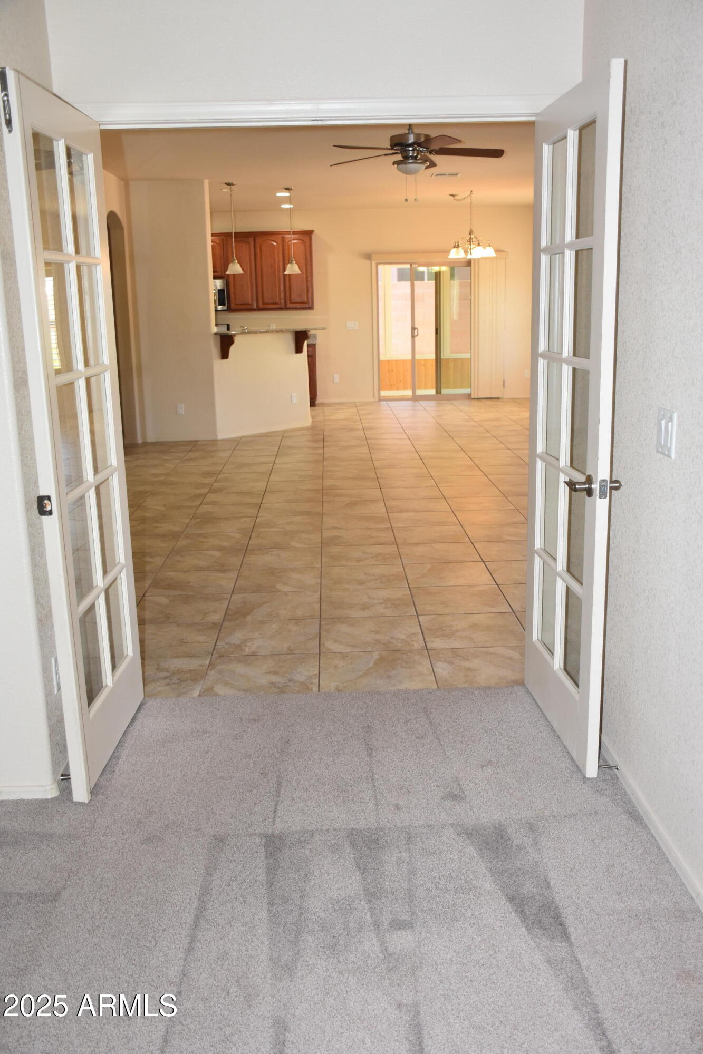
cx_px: 352
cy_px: 527
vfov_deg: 57.2
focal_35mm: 33
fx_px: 967
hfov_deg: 40.0
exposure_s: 1/60
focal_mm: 22
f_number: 4
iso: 500
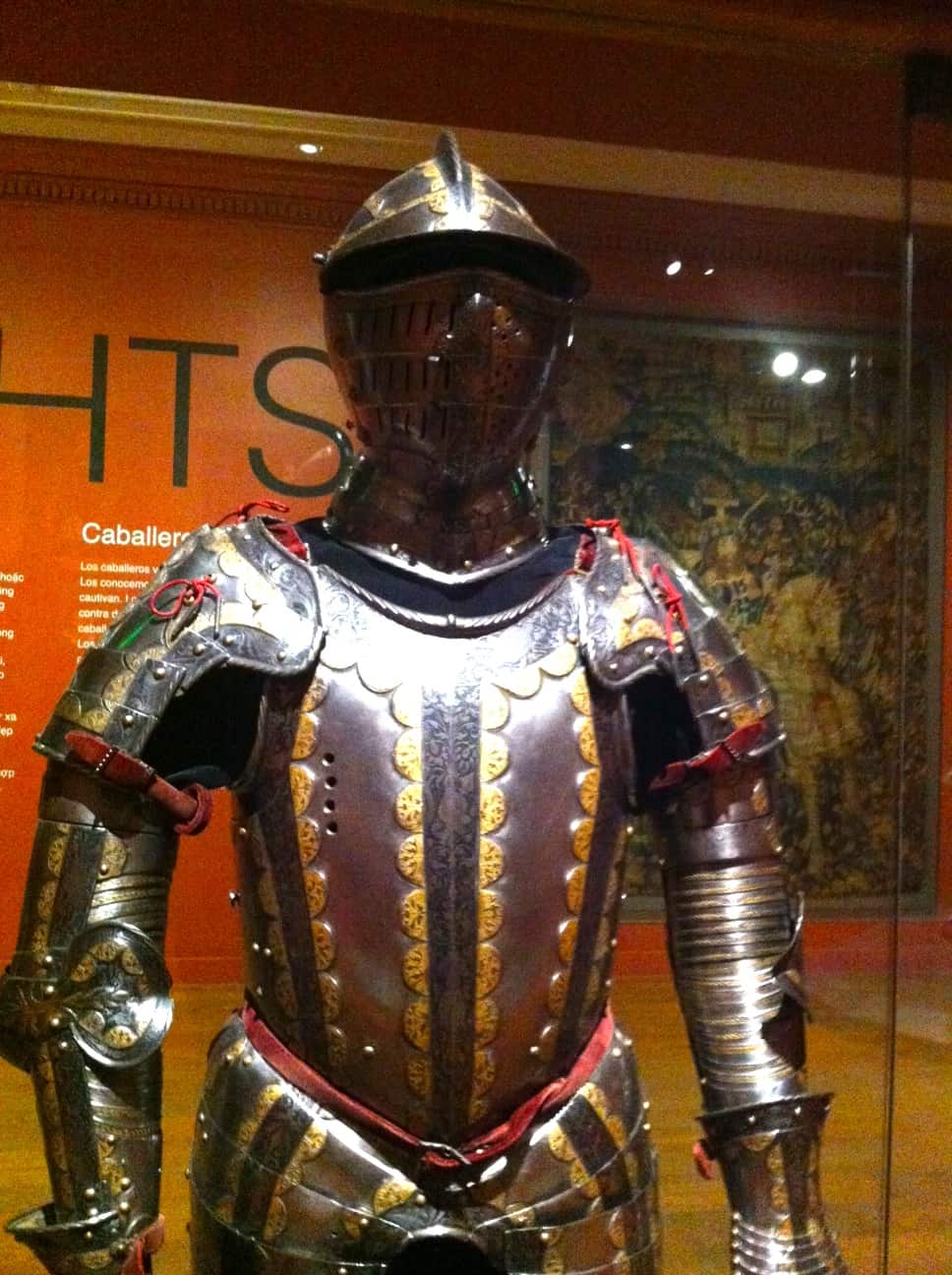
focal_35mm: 35
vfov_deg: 52.7
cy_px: 638
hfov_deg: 40.6
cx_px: 476
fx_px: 1287
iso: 1000
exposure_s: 1/15
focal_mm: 3.85
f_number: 2.8
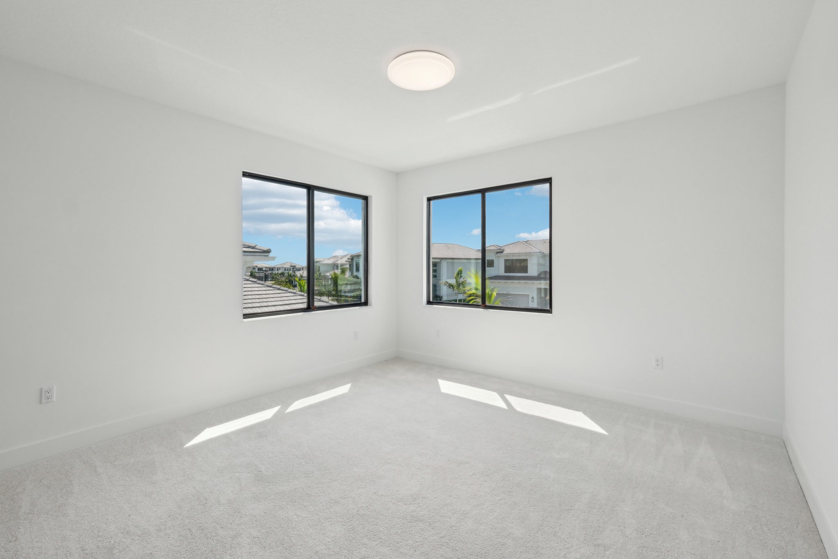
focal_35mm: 15
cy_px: 280
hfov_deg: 100.4
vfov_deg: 77.3
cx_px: 419
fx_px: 349
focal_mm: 10
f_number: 8
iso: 400
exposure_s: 1/400
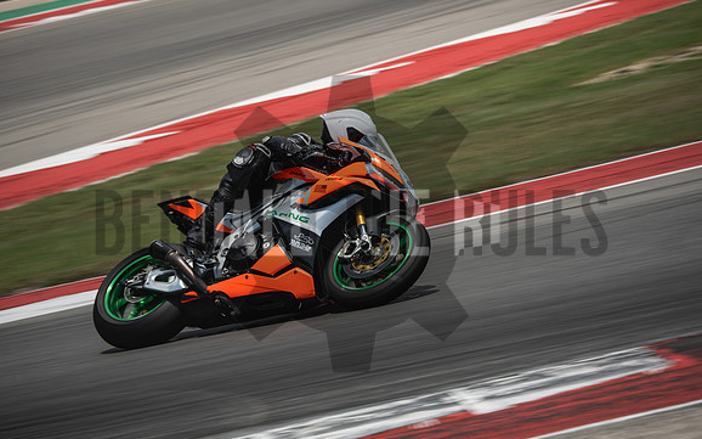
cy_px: 224
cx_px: 351
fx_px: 5872
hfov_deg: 6.8
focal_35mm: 307
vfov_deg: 4.3
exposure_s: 1/200
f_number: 9
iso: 125
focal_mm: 200
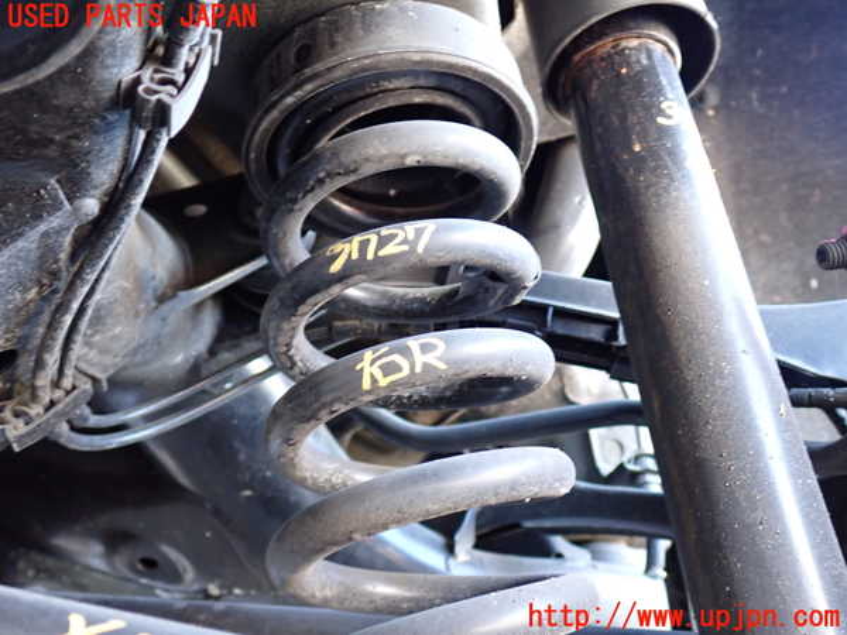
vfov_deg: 44.2
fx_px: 783
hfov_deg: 56.8
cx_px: 424
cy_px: 318
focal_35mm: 32
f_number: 2.4
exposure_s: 1/30
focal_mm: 5.79
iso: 640
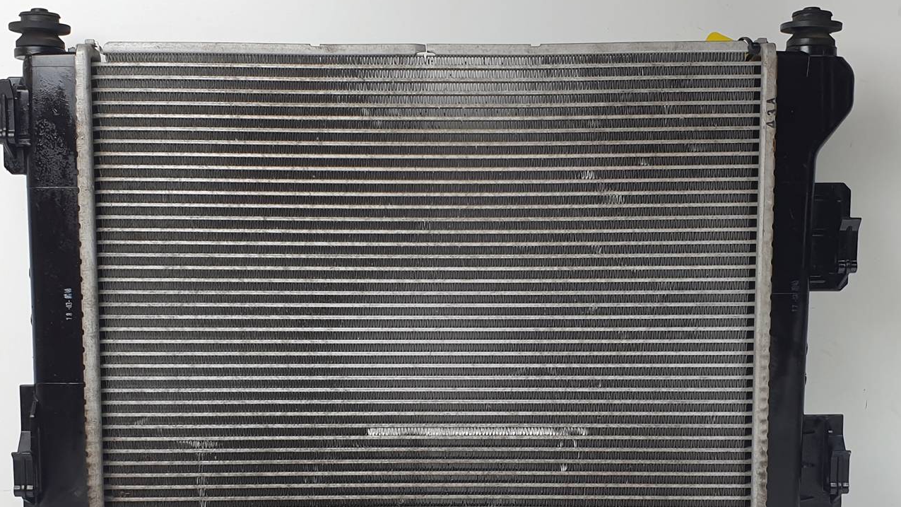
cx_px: 405
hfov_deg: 60.9
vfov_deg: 36.2
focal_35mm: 32
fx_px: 764
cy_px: 352
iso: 50
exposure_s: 1/100
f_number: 2.4
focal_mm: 4.3
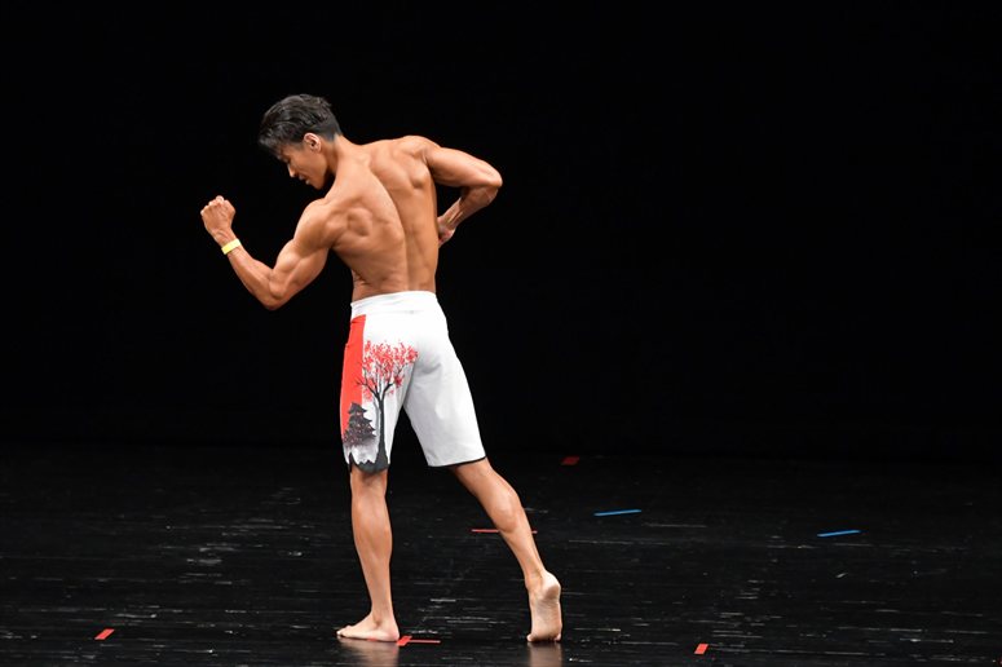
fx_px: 7929
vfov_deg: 4.8
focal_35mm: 285
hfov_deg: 7.2
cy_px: 334
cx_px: 501
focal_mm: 190
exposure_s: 1/400
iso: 3200
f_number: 5.6
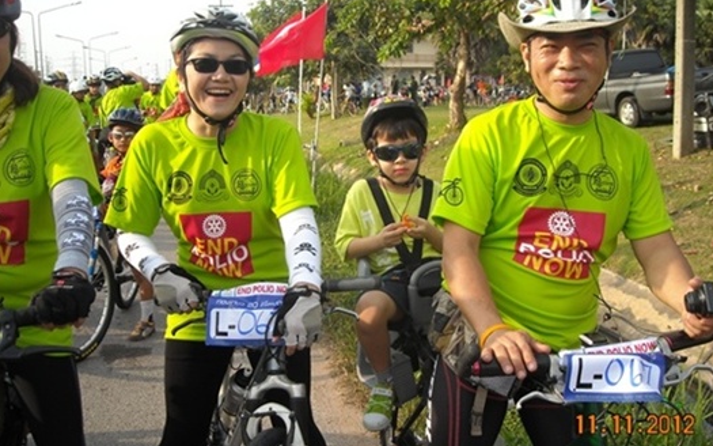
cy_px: 207
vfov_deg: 33.6
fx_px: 738
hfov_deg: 51.5
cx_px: 360
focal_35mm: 38
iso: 64
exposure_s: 1/419
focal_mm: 5.7
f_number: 2.8
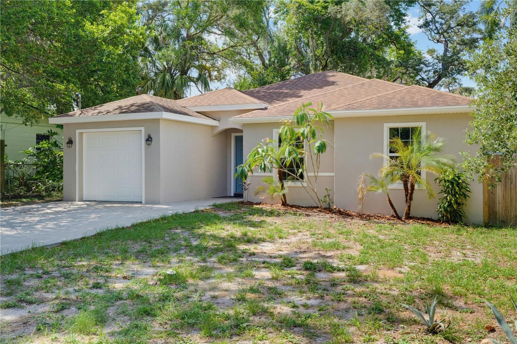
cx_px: 258
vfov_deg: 37.8
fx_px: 503
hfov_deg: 54.4
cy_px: 172
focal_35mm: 35
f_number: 10
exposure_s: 1/250
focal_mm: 35
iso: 1600
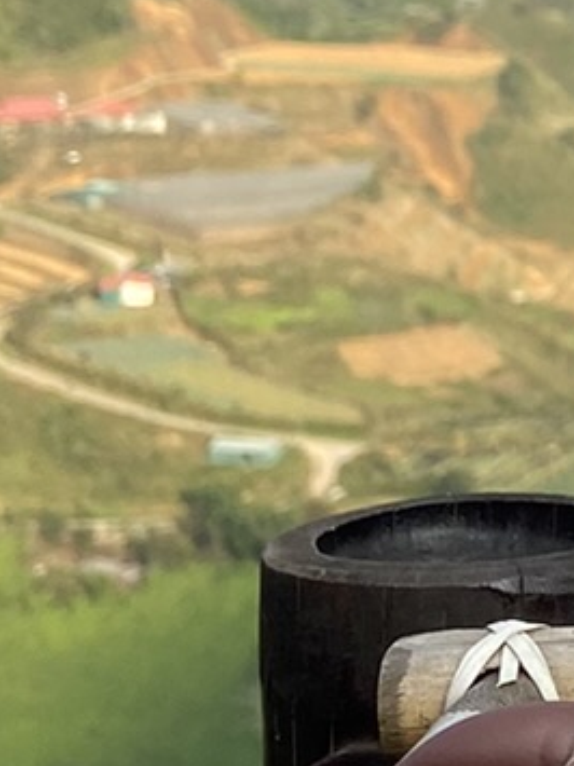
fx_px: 3318
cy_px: 93
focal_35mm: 150
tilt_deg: -5.7
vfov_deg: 13.1
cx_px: 1189
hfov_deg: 9.2
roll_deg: -0.2
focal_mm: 4.25
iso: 32
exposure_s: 1/1063
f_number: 1.8
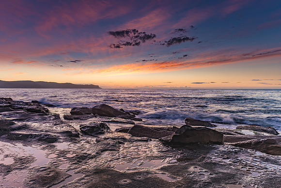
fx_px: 192
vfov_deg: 52.1
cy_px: 94
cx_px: 140
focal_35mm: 25
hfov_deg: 72.4
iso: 50
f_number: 11
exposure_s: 1/2.5
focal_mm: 16
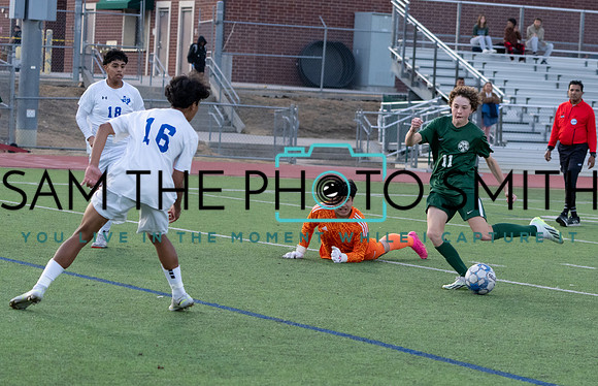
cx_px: 477
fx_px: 2648
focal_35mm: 161
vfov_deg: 8.3
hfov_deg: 12.8
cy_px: 183
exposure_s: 1/1250
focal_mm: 100
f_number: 4.5
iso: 2000
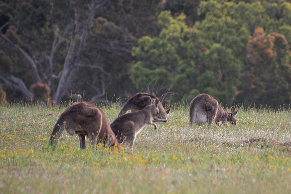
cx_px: 195
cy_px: 100
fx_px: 6603
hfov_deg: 2.5
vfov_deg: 1.7
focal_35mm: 817
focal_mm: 400
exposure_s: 1/400
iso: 400
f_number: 7.1
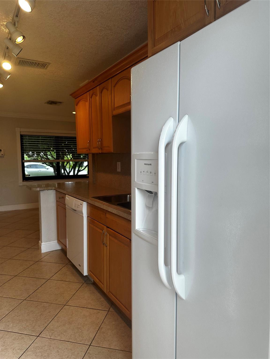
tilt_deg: -5.7
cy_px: 180
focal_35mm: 24
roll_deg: -0.4
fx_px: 250
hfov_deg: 56.8
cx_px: 135
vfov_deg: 71.6
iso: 80
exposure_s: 1/170
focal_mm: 6.86
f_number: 1.78
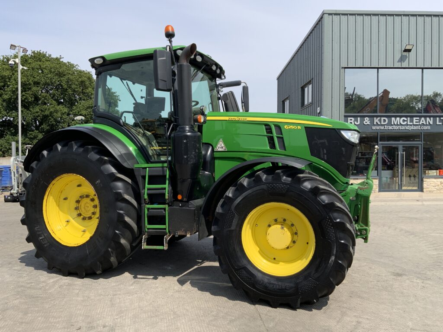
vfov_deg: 48.2
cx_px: 222
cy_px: 166
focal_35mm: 29
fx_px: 371
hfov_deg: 61.7
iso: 16
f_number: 1.8
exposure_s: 1/1730
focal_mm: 3
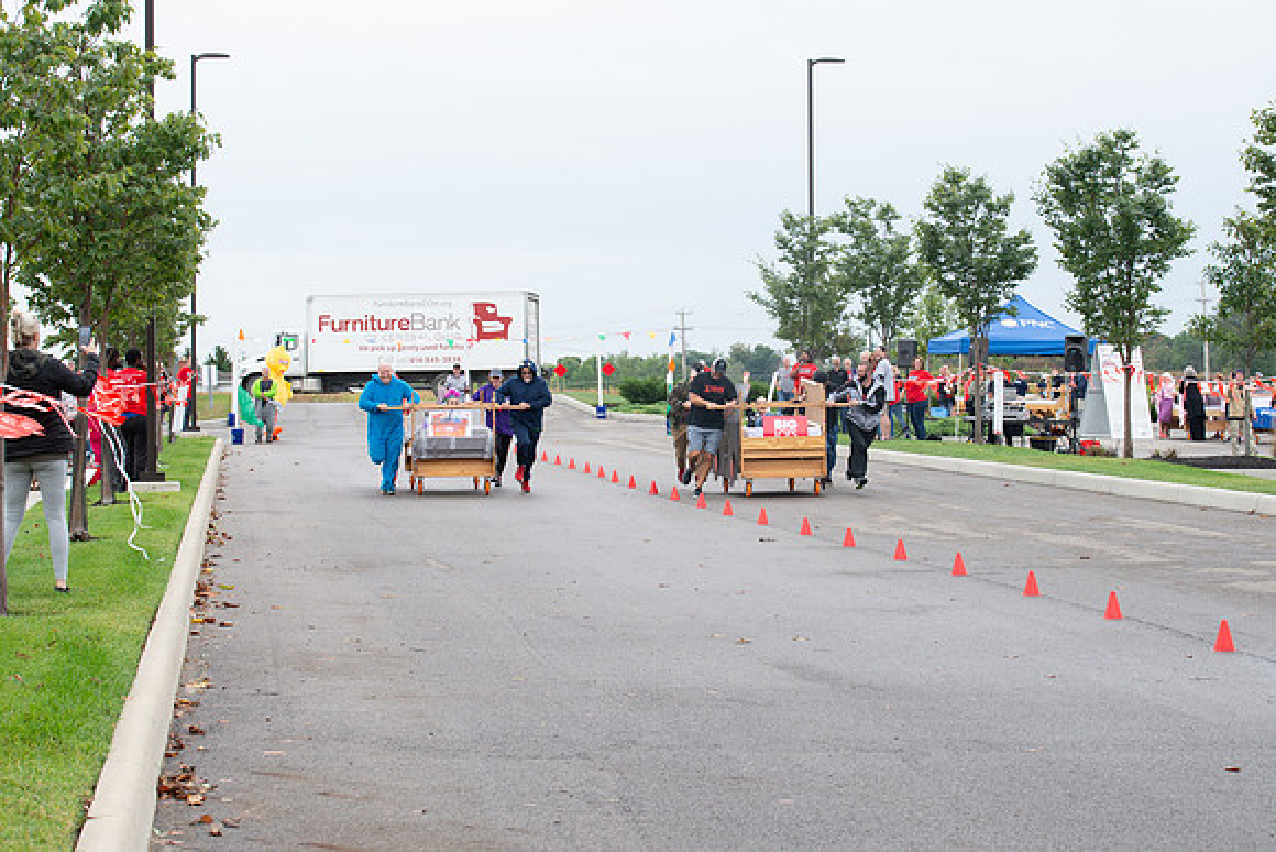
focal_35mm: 86
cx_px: 673
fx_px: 3064
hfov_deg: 23.5
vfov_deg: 15.8
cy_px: 449
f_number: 9
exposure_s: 1/250
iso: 640
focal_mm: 70
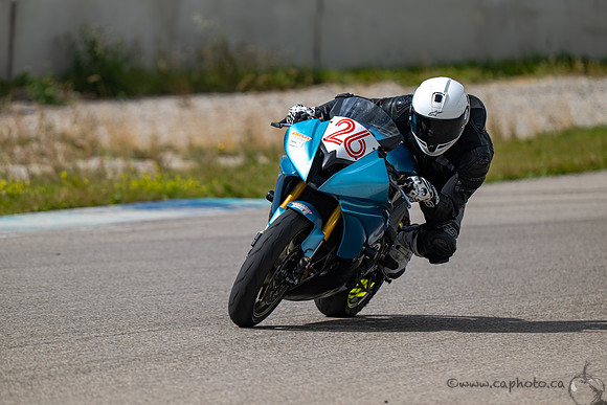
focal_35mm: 500
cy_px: 202
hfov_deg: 4.1
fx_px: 8432
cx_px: 304
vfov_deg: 2.8
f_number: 6.3
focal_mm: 500
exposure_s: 1/1250
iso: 125
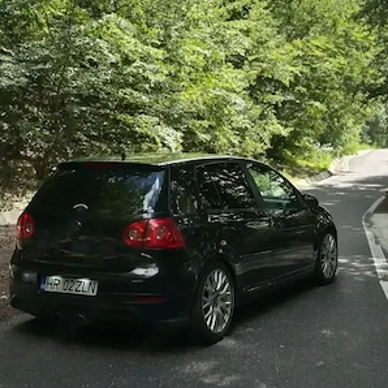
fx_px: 723
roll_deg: +0.4
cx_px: 194
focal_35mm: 57
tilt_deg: -4.5
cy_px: 143
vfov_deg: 29.9
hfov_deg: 30.0
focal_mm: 6.86
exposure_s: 1/1565
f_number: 1.78
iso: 80
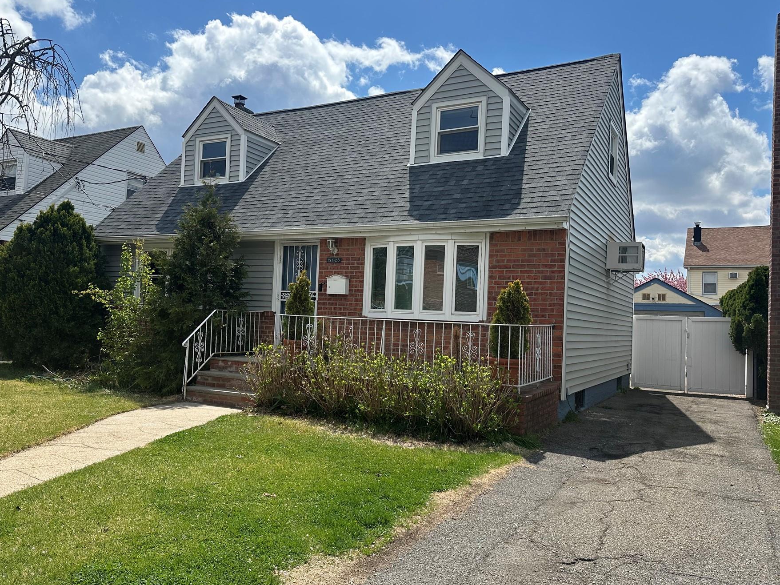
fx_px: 631
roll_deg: -3.0
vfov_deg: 49.8
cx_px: 355
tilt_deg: +2.1
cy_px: 300
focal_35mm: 28
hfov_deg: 63.3
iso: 80
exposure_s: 1/5848
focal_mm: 6.86
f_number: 1.78
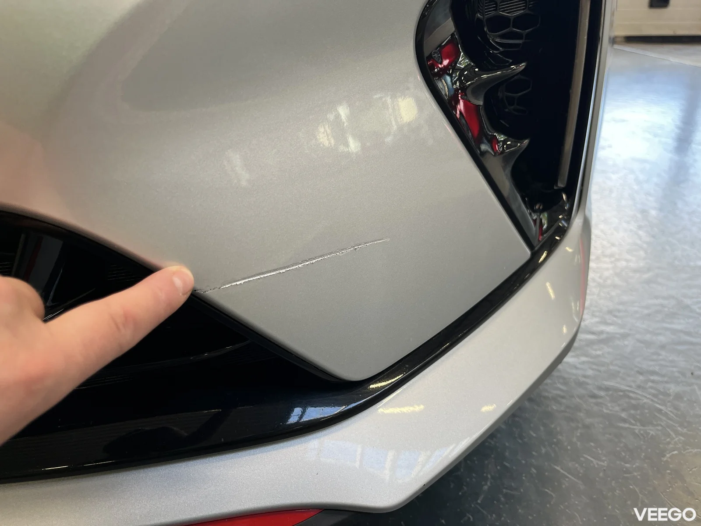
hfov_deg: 67.3
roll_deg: +2.4
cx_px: 350
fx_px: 527
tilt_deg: -26.6
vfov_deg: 53.1
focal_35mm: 26
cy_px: 263
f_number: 1.6
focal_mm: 5.1
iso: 125
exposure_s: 1/121
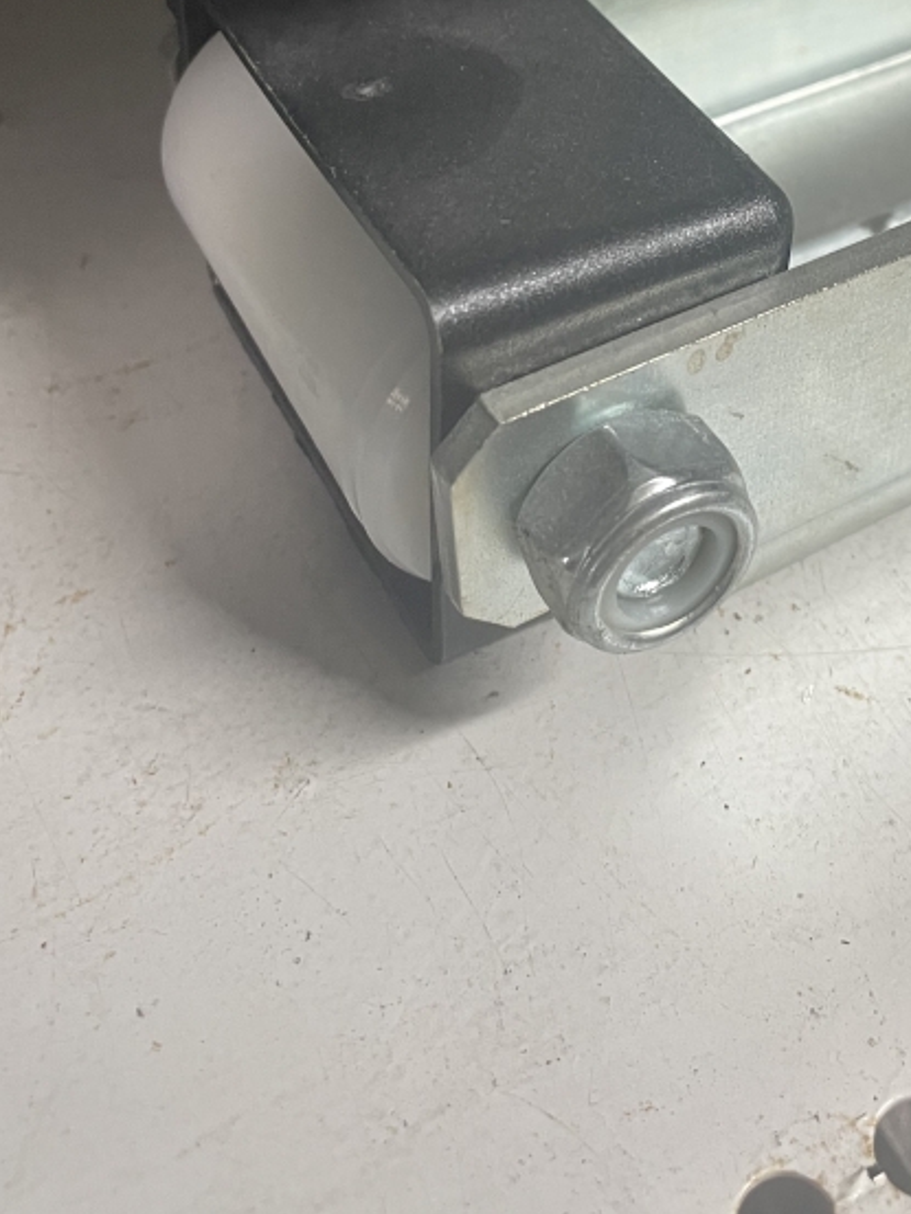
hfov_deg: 29.9
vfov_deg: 38.4
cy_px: 187
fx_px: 1649
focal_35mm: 47
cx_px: 775
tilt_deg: -37.5
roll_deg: -1.9
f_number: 1.6
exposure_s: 1/50
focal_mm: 4.2
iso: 250
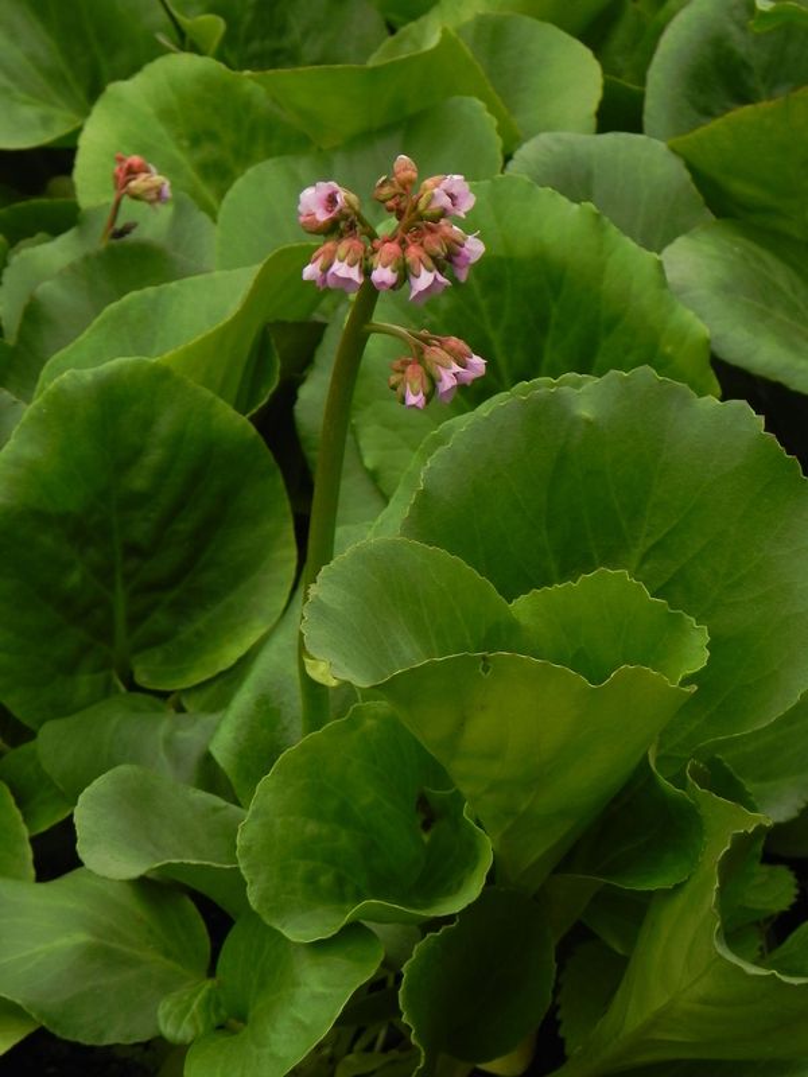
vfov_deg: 13.7
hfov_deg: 10.3
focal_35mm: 144
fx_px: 4482
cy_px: 538
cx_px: 404
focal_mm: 25.7
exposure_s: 1/320
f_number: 5
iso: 160
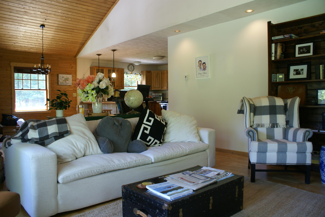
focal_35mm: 27
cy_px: 108
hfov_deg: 67.3
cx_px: 162
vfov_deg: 48.0
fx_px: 244
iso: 320
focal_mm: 18
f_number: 3.5
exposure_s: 1/30
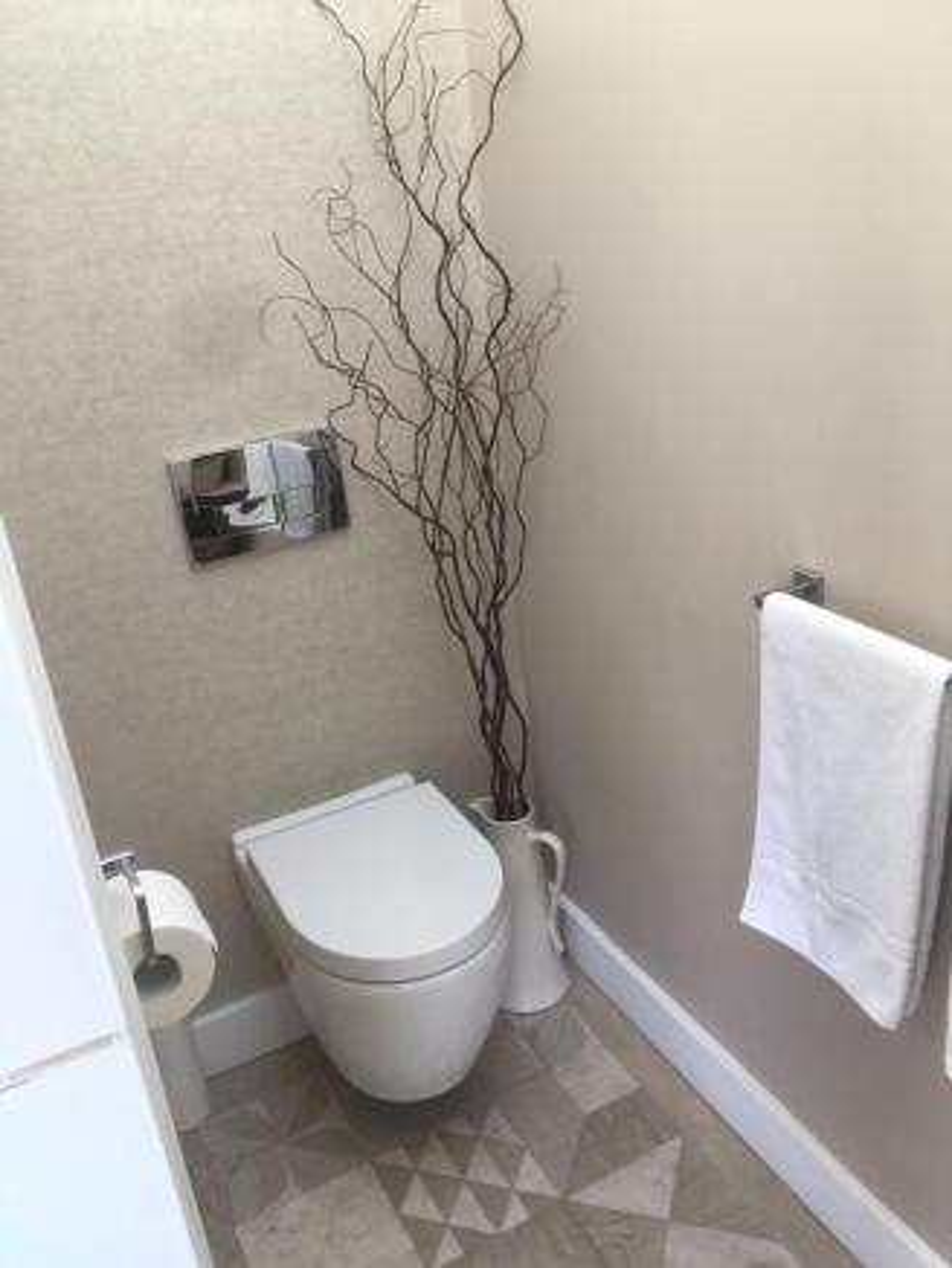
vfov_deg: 61.6
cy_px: 634
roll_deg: +6.9
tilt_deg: -27.2
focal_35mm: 29
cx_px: 476
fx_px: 1063
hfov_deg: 48.2
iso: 32
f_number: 2.2
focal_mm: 4.15
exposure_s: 1/50
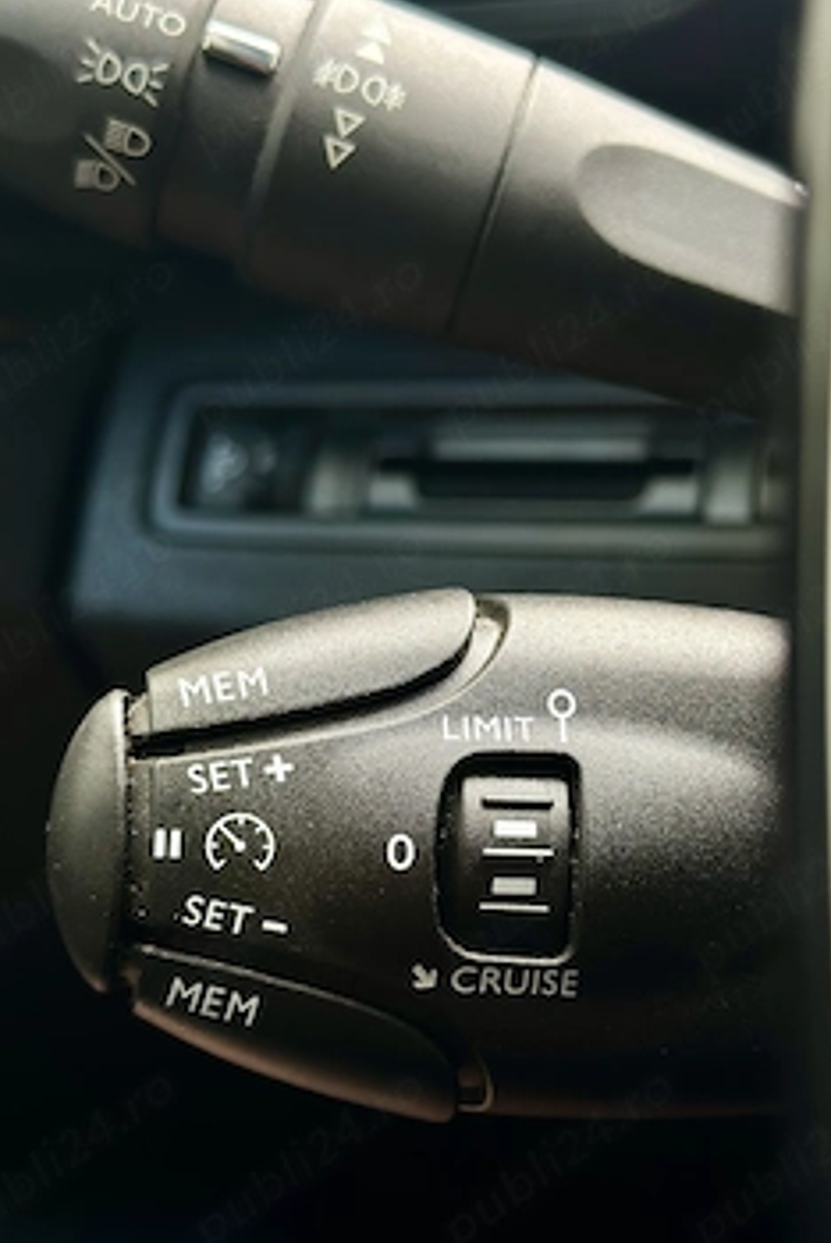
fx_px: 1970
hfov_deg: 23.8
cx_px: 433
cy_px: 675
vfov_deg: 35.0
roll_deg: +0.8
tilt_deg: -16.0
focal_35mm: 57
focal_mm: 6.86
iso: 125
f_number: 1.78
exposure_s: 1/121
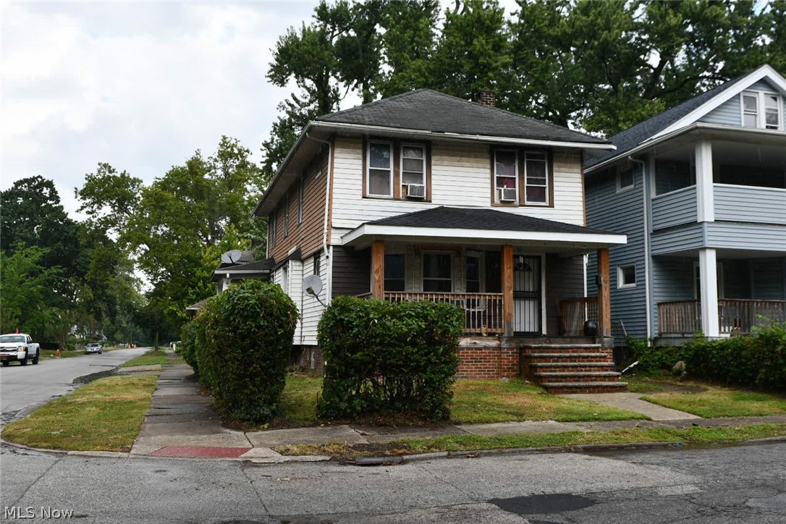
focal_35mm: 36
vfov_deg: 36.9
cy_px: 262
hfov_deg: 53.1
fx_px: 786
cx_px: 393
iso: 200
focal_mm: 24
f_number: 7.1
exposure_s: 1/250
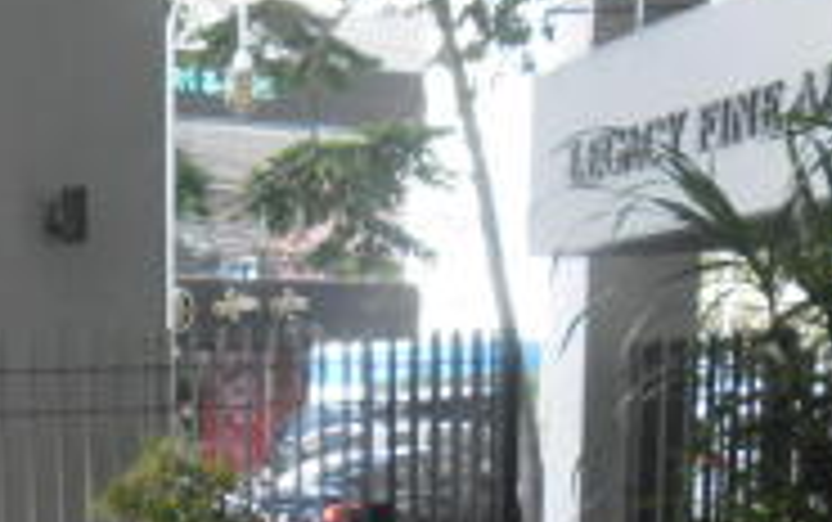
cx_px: -252
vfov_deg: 12.2
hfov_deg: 19.4
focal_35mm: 99
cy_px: 940
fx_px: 2247
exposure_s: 1/72
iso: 100
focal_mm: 4.9
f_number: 3.5
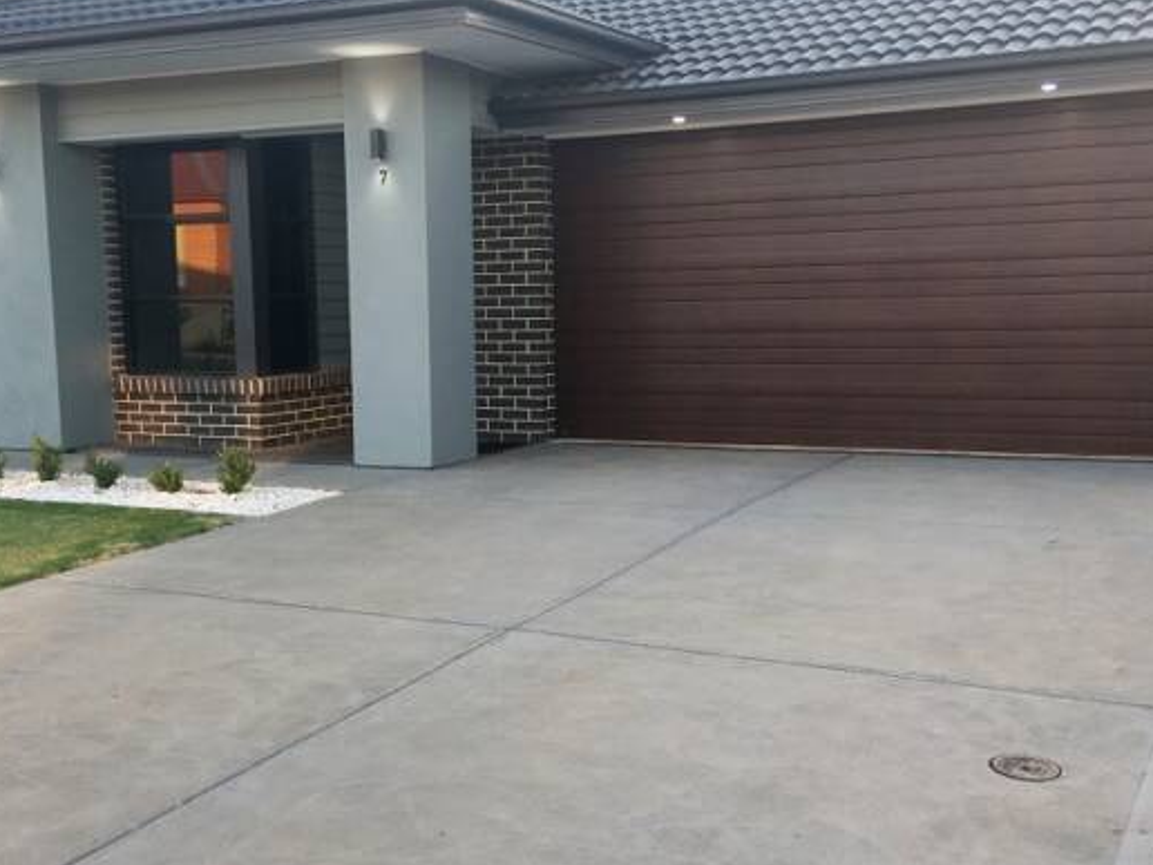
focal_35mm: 45
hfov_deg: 42.0
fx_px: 1499
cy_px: 498
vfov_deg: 32.1
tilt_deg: -6.6
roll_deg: +0.7
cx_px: 487
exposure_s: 1/100
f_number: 2.2
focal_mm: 4.15
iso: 25
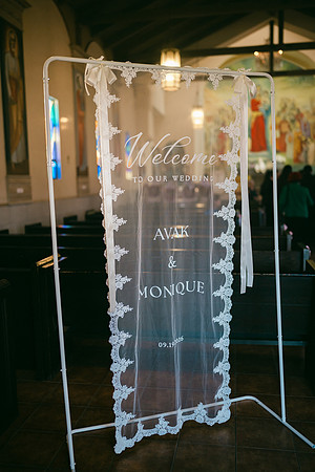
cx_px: 158
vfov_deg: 54.4
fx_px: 459
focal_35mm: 35
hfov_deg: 37.9
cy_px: 236
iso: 400
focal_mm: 35
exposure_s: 1/640
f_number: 1.2
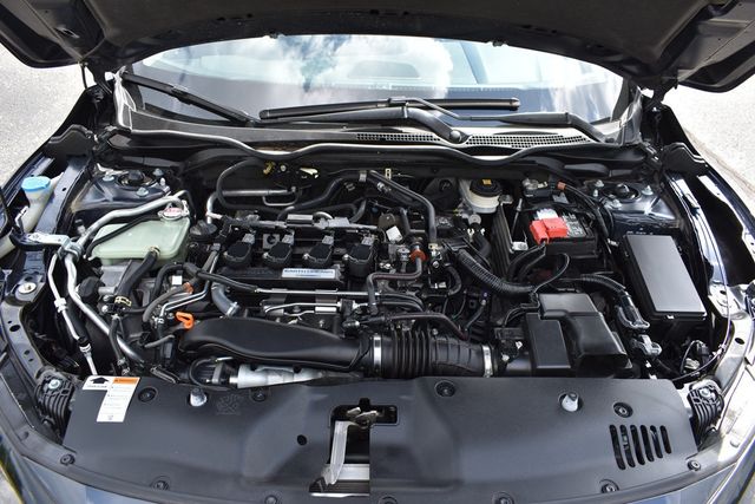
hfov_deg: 67.4
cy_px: 252
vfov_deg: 48.0
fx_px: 566
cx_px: 378
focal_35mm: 27
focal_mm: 18
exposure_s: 1/250
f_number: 5.6
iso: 200
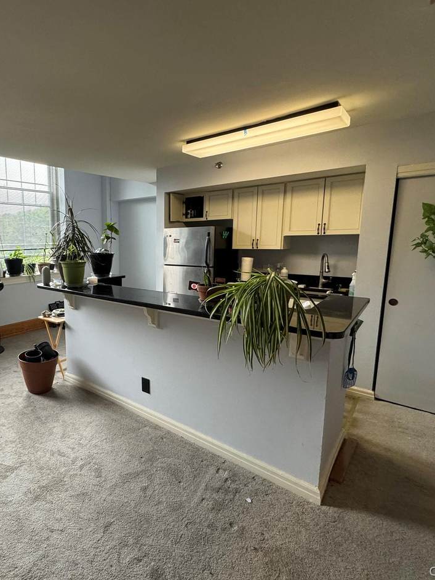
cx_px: 114
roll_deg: +0.5
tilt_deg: -8.9
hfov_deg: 64.9
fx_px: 318
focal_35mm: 19
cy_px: 285
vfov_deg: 84.7
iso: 250
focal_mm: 2.22
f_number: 2.2
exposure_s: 1/60
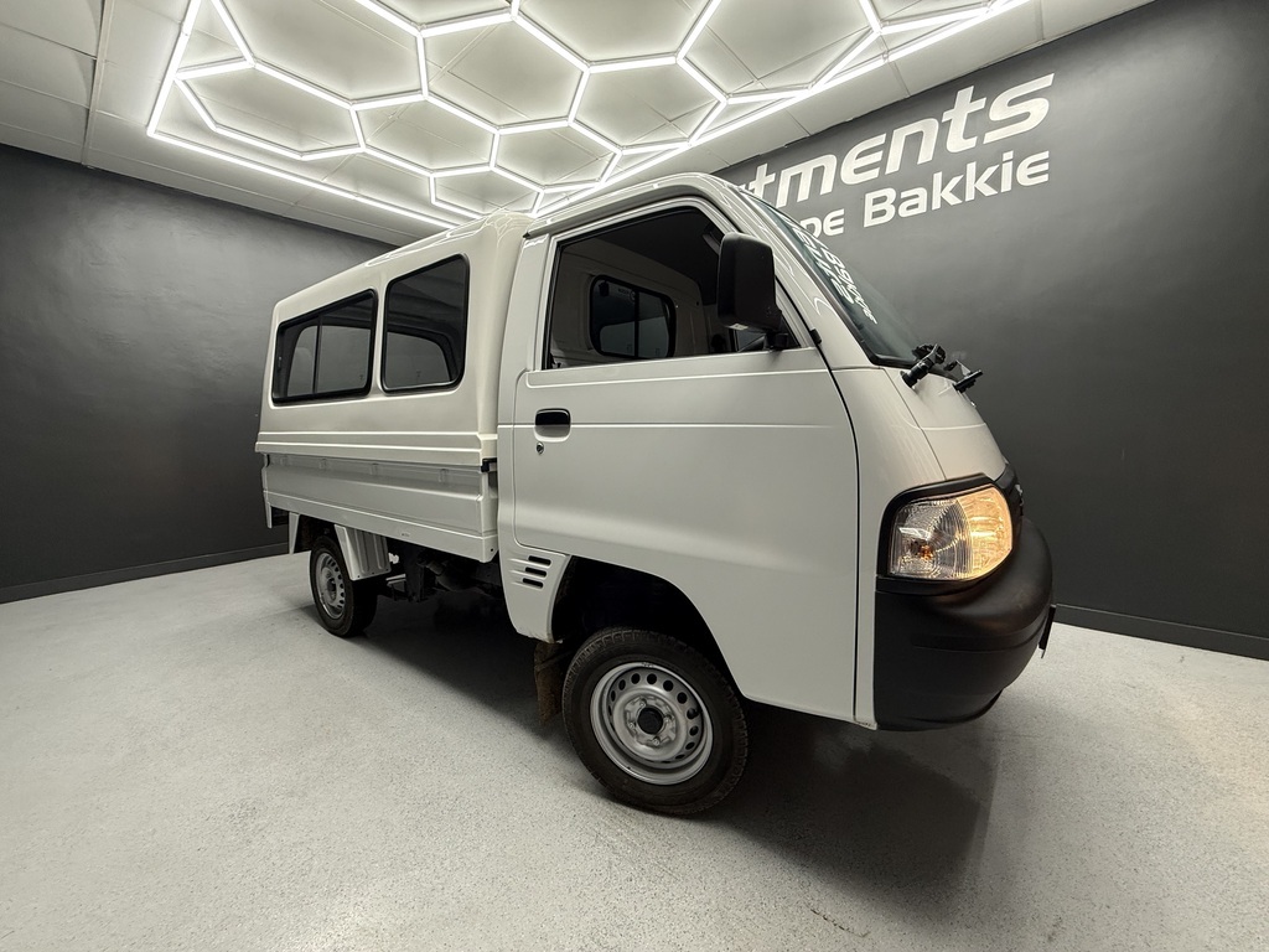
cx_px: 634
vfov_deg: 85.7
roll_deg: +1.4
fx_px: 513
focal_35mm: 14
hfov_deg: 102.1
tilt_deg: -5.6
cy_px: 476
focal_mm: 2.22
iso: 200
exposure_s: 1/100
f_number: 2.2
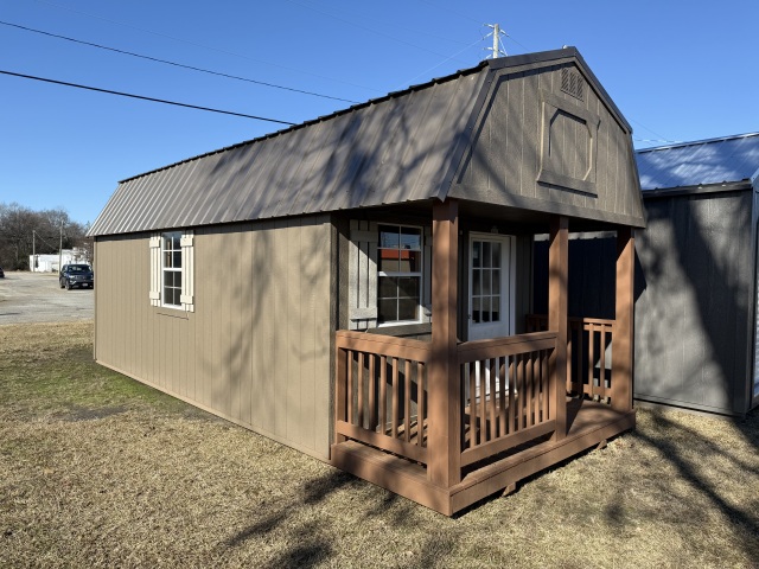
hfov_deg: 71.6
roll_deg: -1.4
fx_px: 526
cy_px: 284
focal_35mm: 24
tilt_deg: -2.1
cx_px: 380
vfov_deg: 56.8
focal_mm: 6.76
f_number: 1.78
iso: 80
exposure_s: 1/3145
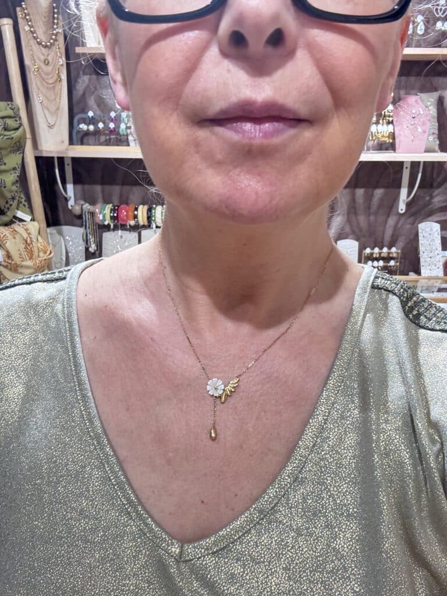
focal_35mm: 30
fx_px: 517
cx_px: 224
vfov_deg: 60.0
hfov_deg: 46.8
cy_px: 298
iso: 125
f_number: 1.9
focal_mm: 2.69
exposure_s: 1/50
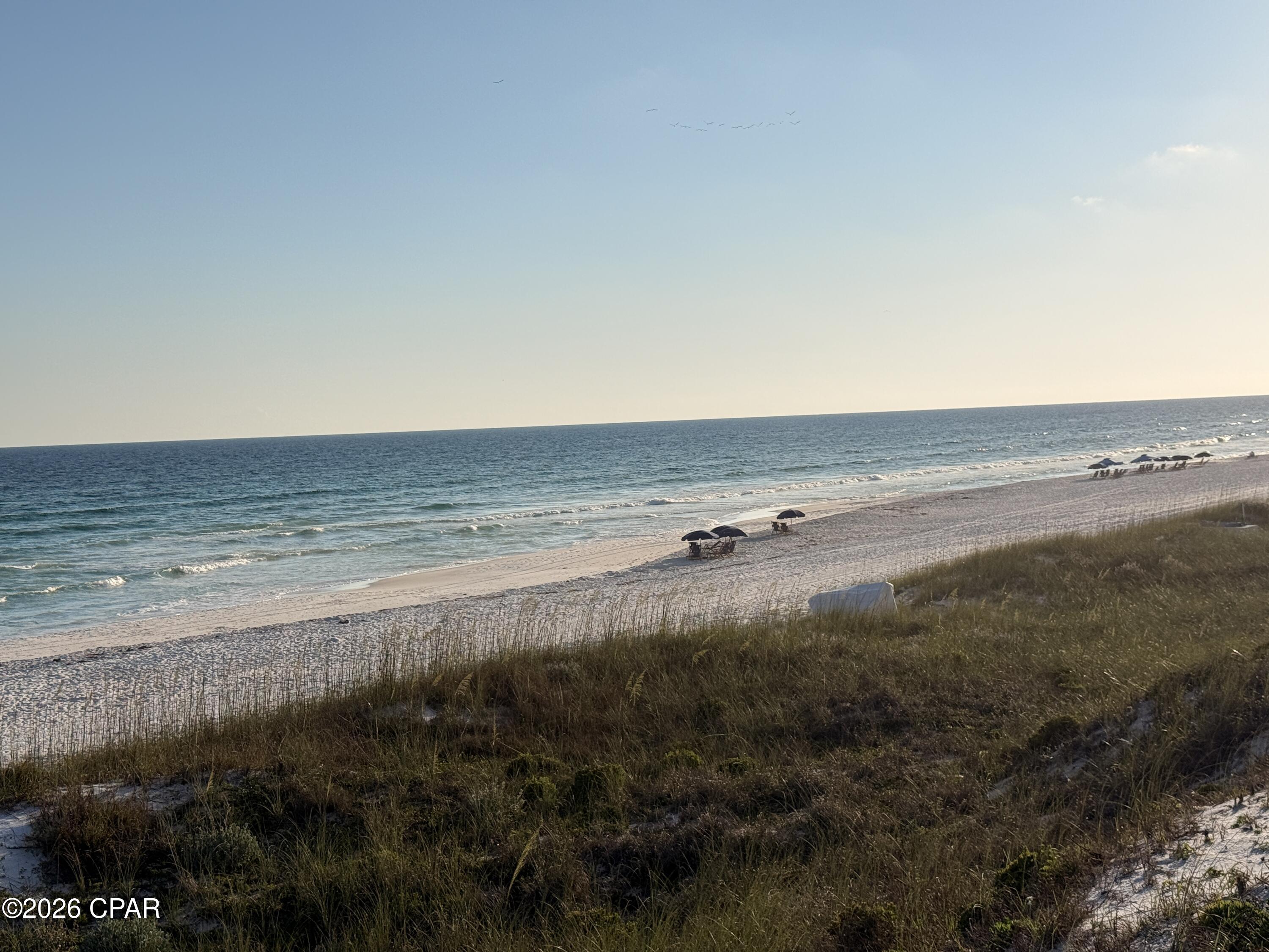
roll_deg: +2.0
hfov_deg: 39.7
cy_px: 476
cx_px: 634
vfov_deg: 30.3
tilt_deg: -1.9
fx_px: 1760
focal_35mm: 48
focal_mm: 6.76
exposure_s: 1/11364
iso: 64
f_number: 1.78
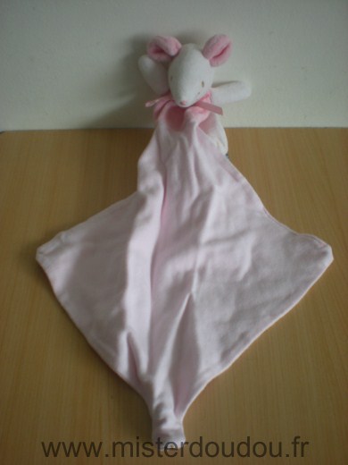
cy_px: 232
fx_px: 509
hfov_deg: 37.7
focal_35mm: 38
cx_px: 174
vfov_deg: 49.0
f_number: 3.1
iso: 147
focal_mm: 6.3
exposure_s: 1/64.3
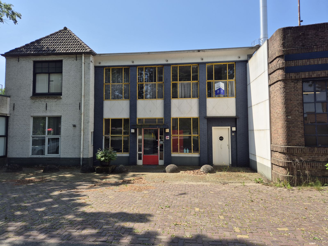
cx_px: 164
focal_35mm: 23
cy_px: 123
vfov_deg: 58.9
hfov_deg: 73.9
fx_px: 218
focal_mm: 5.4
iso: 25
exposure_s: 1/1408
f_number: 1.8
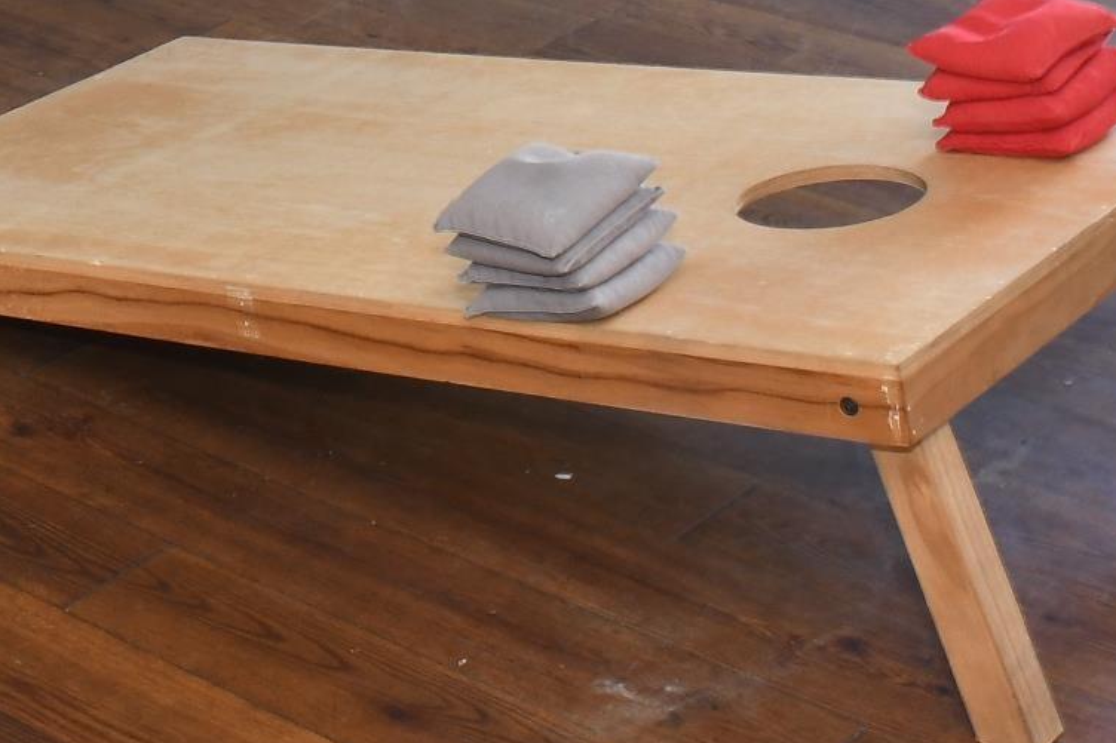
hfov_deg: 19.9
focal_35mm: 100
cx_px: 45
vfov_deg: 12.5
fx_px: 3099
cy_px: -571
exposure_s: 1/8
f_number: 9
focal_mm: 18
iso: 400
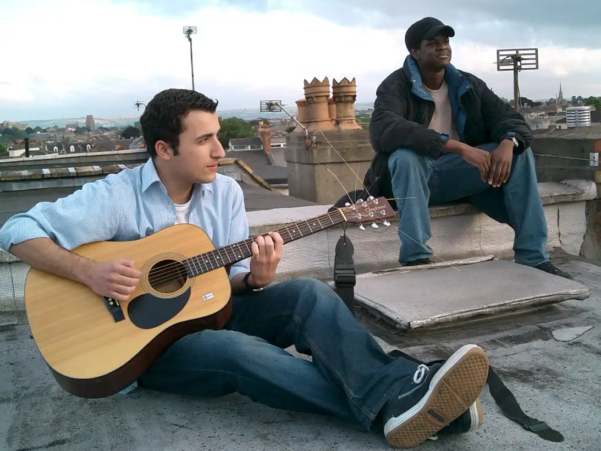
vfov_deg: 35.1
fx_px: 712
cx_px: 345
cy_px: 198
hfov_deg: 45.6
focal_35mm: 41
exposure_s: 1/125
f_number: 4.2
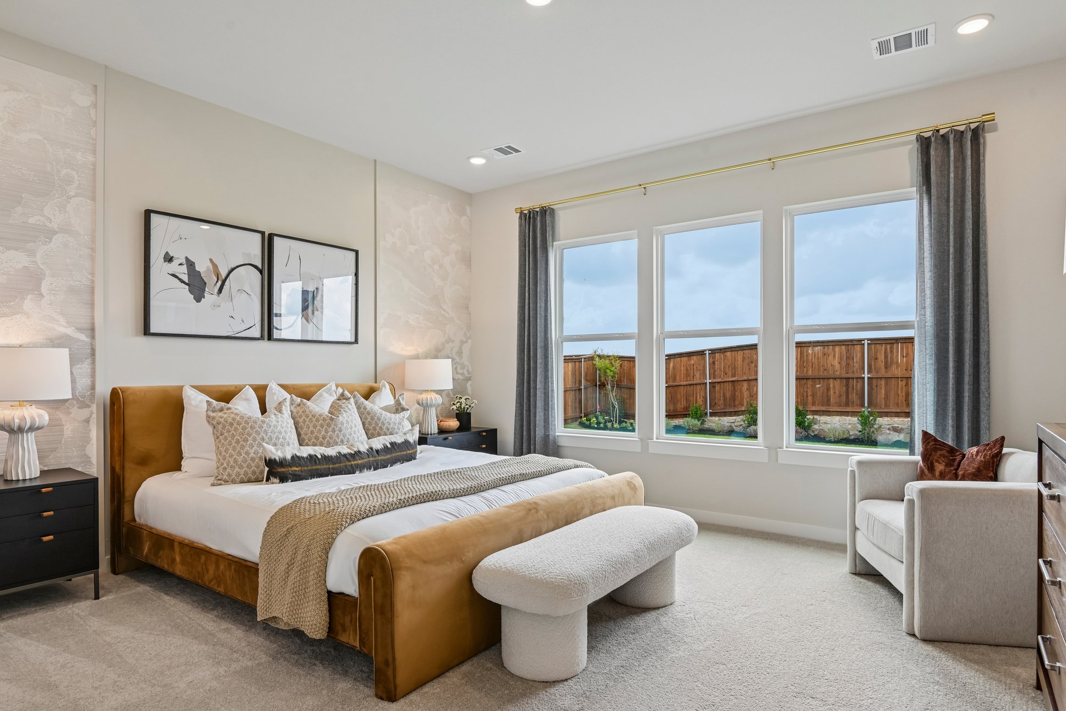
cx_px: 514
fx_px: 592
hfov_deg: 83.9
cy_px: 370
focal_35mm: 20
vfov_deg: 61.9
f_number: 8
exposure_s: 1/200
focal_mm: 19
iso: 400
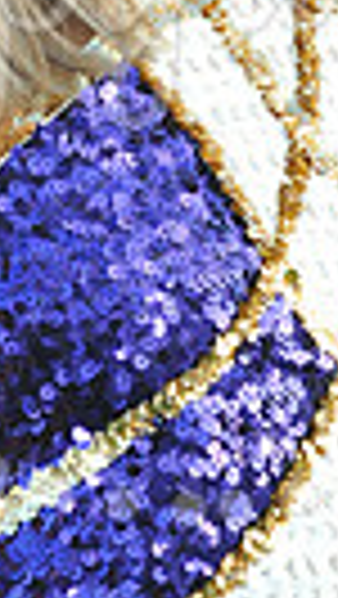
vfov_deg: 2.8
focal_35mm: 776
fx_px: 12341
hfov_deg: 1.6
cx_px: 189
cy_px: -27
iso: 1600
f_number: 10
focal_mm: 170
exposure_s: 1/250
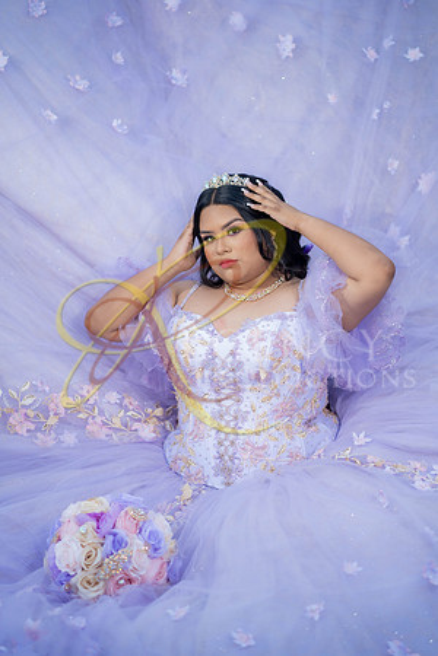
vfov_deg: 23.9
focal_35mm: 85
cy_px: 328
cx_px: 219
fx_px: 1551
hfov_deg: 16.1
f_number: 1.8
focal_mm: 85
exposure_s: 1/1600
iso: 125
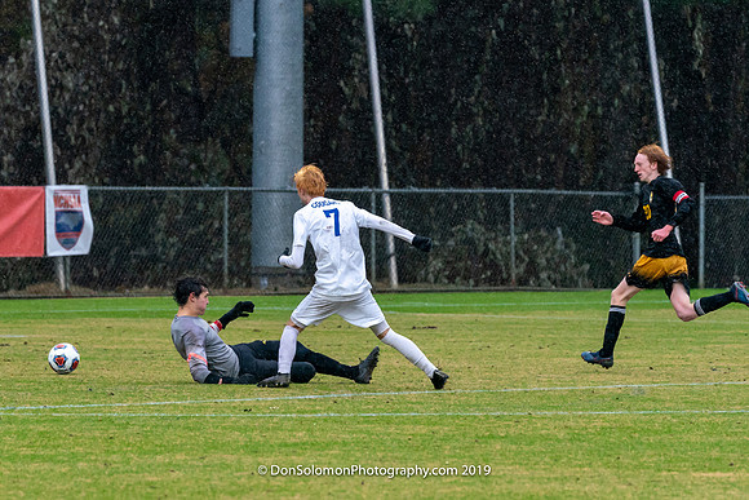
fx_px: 7877
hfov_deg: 5.4
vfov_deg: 3.6
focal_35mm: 379
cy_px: 339
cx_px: 297
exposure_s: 1/1000
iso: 3200
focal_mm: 247
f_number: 5.6
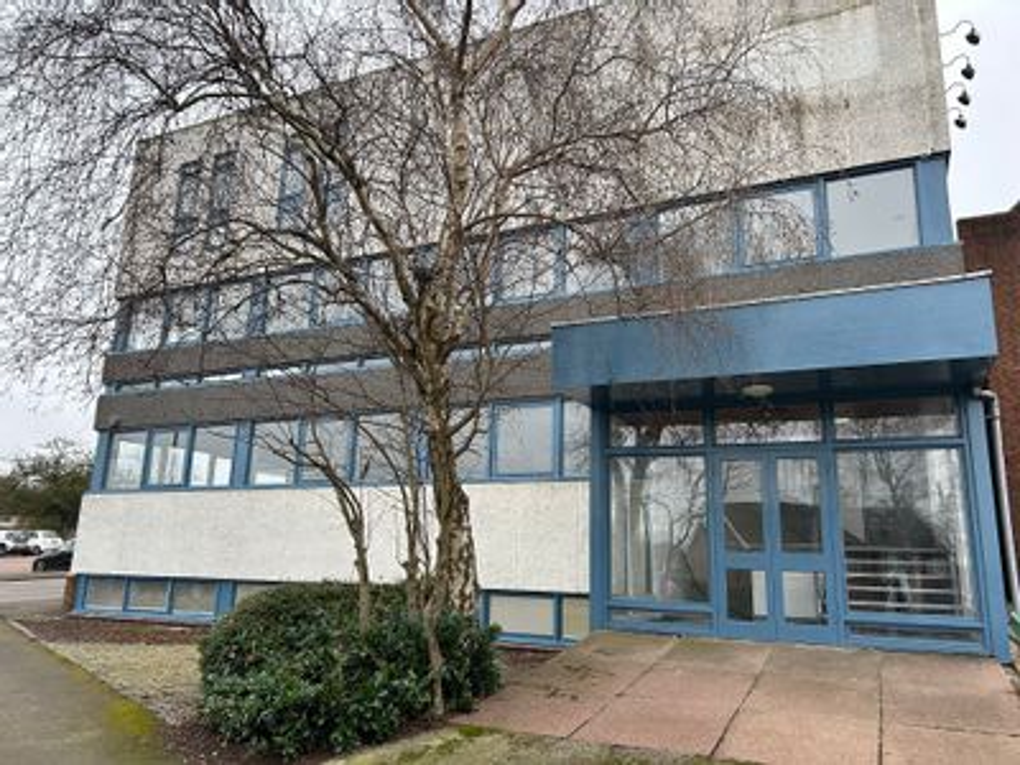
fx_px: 766
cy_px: 382
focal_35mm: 26
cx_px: 510
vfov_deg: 53.1
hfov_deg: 67.3
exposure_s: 1/121
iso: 50
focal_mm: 5.7
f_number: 1.5
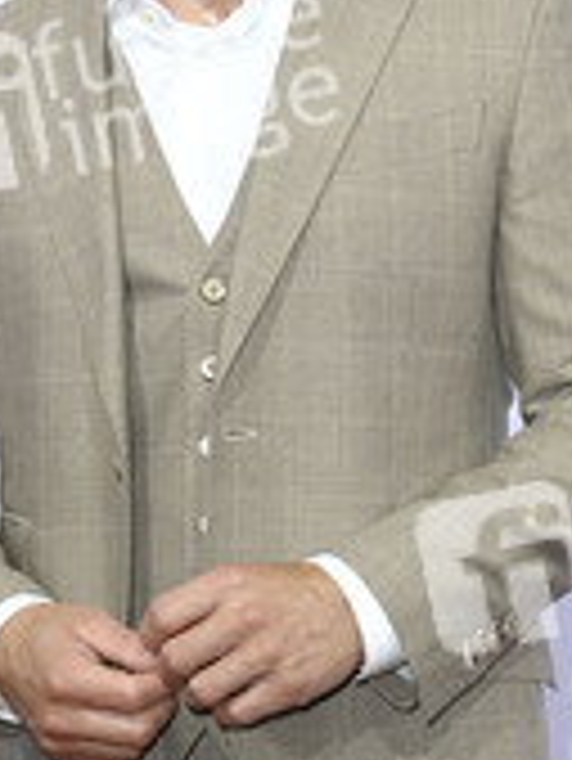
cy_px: 324
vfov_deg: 12.4
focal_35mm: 159
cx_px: 239
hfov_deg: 9.3
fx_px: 3499
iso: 400
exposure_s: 1/250
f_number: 6.3
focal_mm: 70
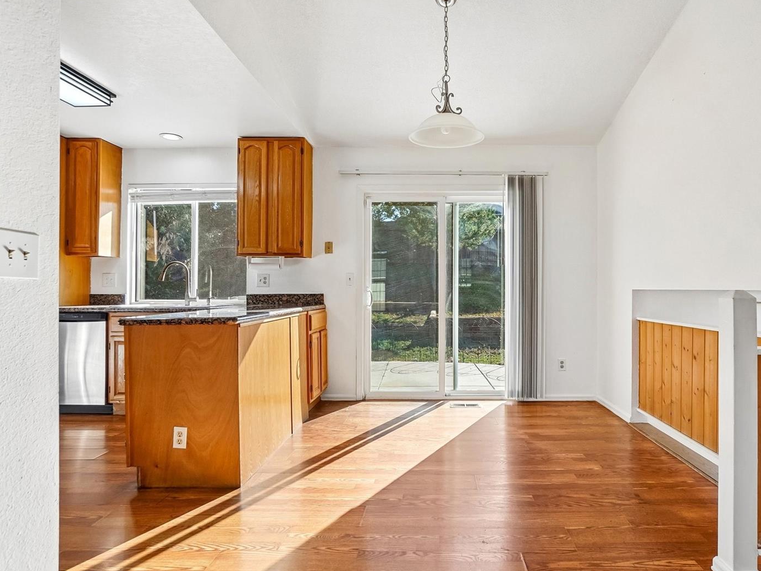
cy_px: 288
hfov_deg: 81.2
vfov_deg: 66.0
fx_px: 440
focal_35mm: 20
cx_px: 437
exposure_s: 1/50
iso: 100
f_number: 8
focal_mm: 12
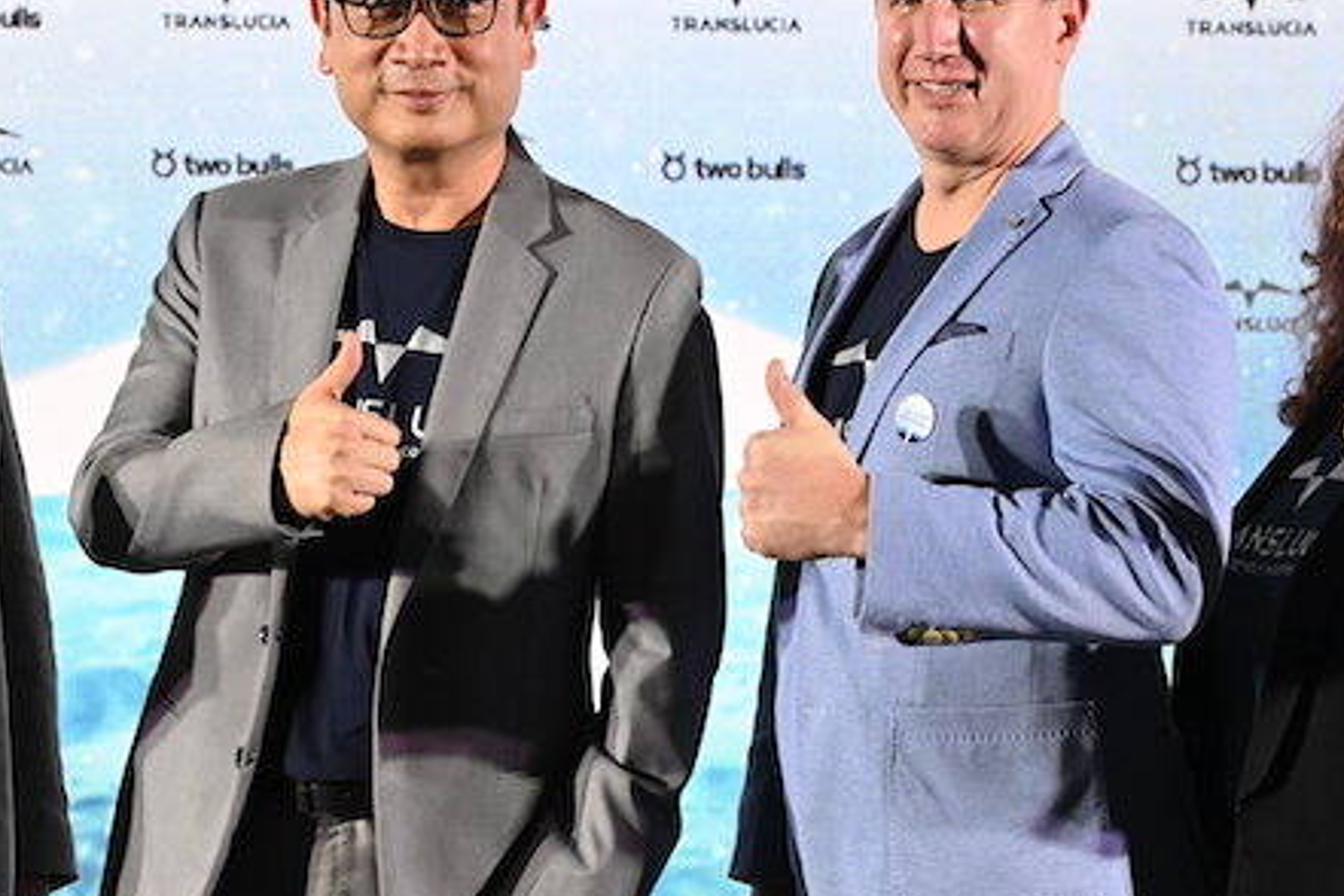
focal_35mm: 93
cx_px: 533
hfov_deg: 21.9
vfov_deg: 14.7
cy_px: 274
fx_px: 3472
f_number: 5.6
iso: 2000
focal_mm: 41
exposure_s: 1/200
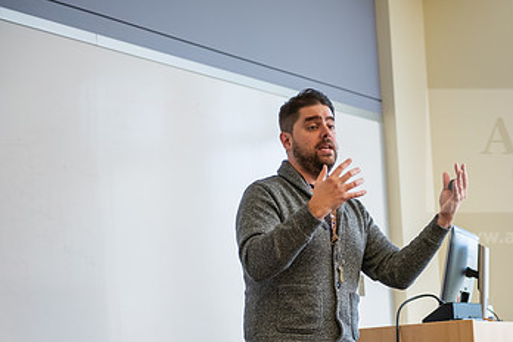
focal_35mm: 100
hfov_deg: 20.3
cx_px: 382
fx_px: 1425
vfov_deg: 13.6
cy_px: 268
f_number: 2.8
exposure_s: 1/200
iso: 800
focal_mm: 60
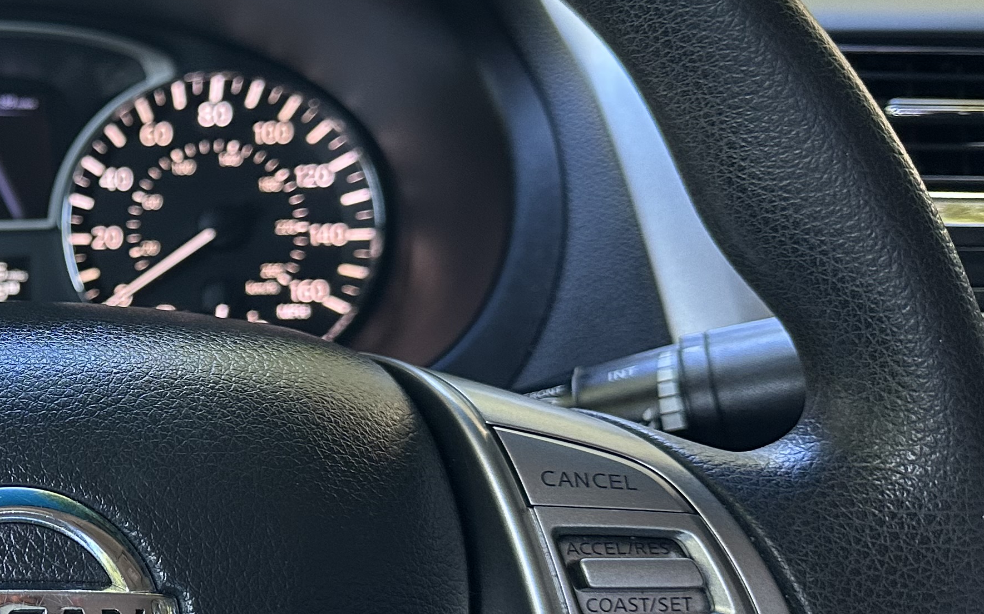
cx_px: -94
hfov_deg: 31.3
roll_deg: +1.6
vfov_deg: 22.3
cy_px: 343
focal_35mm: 58
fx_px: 1555
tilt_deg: -16.8
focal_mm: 6.86
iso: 200
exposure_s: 1/121
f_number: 1.78
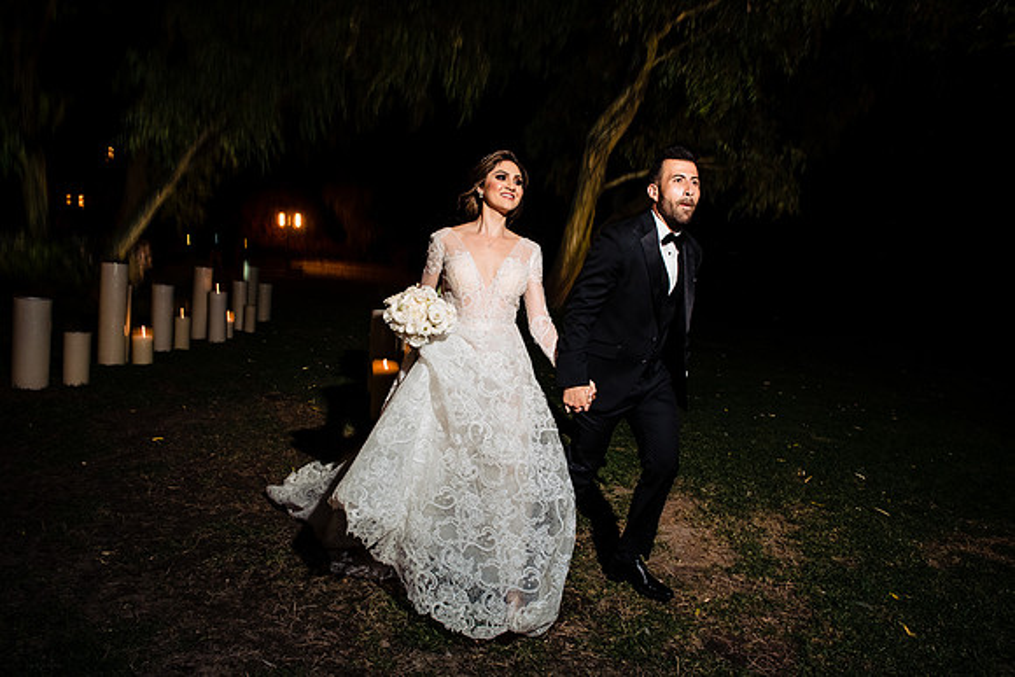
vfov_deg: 53.2
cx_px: 508
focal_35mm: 24
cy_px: 338
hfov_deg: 73.7
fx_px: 677
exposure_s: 1/60
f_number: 7.1
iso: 2000
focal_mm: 24
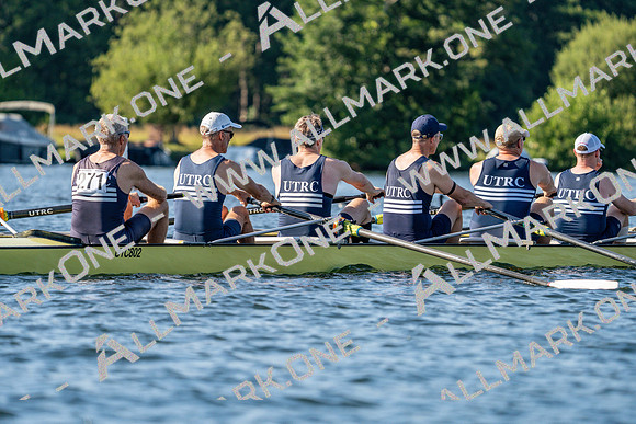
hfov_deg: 6.2
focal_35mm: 335
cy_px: 212
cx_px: 318
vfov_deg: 4.1
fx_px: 5919
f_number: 6.3
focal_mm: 335
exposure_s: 1/1600
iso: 400
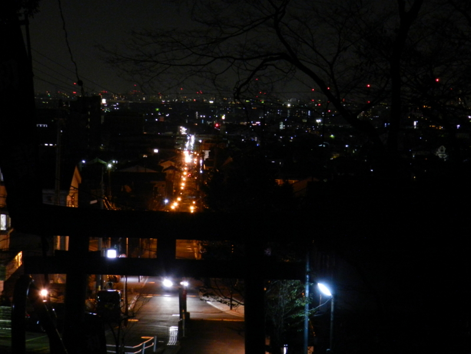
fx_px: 1034
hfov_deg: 25.7
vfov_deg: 19.4
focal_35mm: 76
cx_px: 236
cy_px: 177
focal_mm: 13.5
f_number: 4.8
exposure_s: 1/3
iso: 800
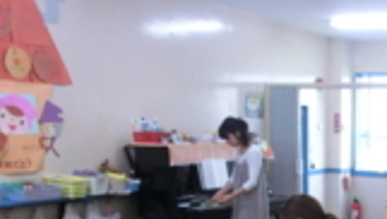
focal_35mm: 65
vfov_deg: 17.4
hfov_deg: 30.0
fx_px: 668
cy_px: 289
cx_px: 392
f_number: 3
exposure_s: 1/125
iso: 400
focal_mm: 4.24
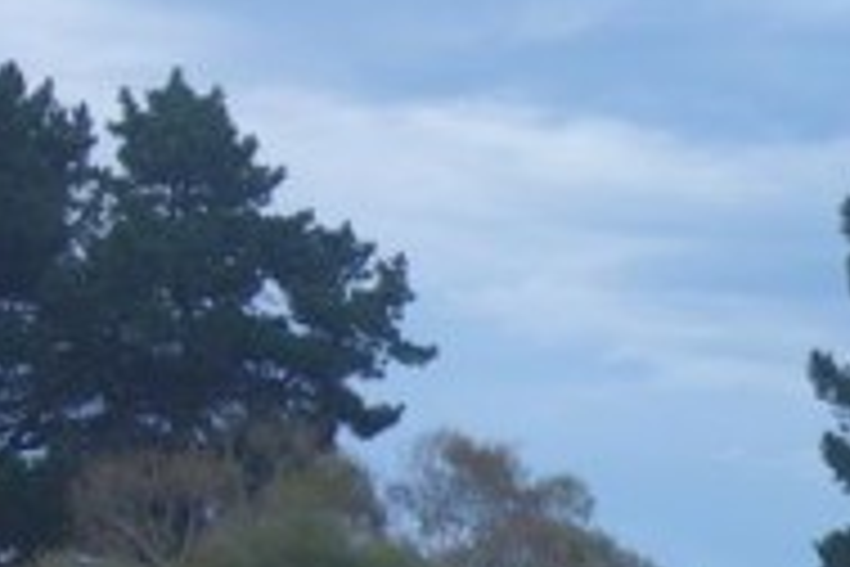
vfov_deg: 6.9
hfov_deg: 9.5
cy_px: 837
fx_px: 4604
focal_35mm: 195
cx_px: 1934
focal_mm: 13.42
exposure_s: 1/100
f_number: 2.8
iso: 125
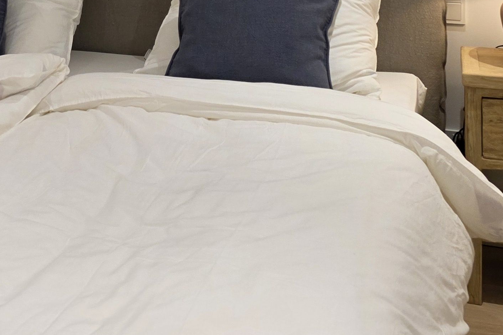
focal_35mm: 68
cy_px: -126
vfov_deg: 18.3
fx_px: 950
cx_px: 74
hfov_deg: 28.8
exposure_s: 1/100
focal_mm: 6.3
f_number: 1.7
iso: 100
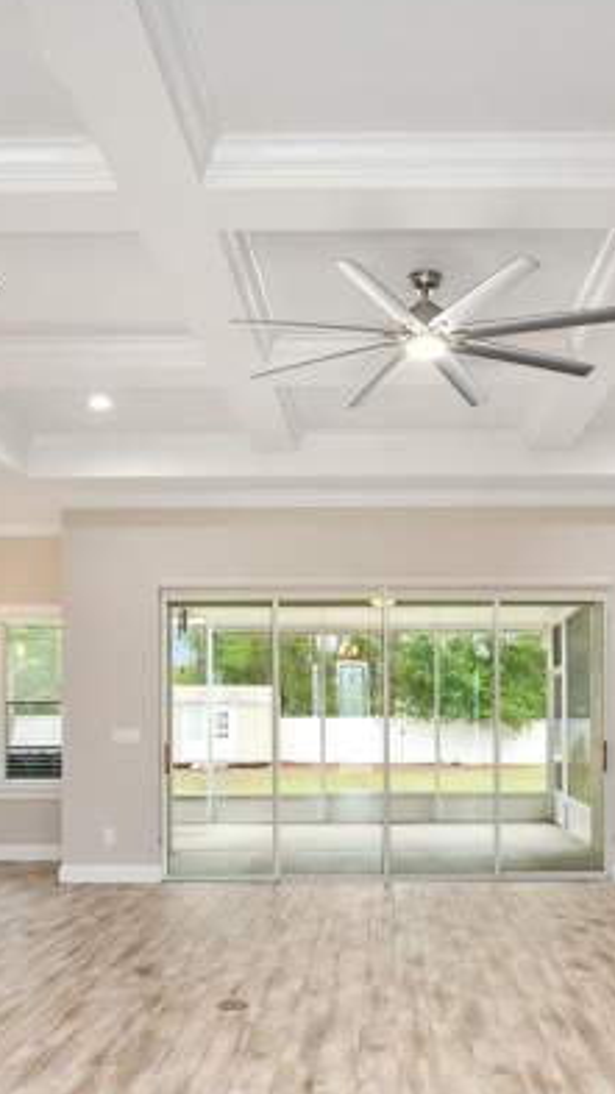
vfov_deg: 60.0
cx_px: 384
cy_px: 703
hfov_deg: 36.5
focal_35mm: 32
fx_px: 928
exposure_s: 1/8
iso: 400
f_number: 8
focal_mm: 15
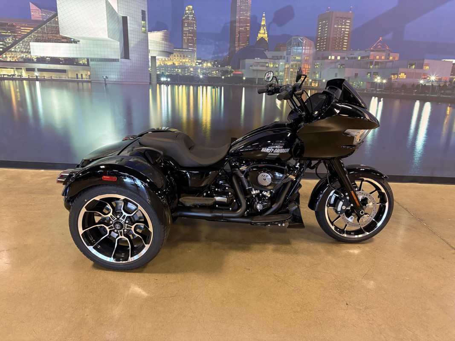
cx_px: 228
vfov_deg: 53.1
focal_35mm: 26
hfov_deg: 67.3
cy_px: 170
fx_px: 342
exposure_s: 1/60
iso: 320
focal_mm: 5.96
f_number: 1.6
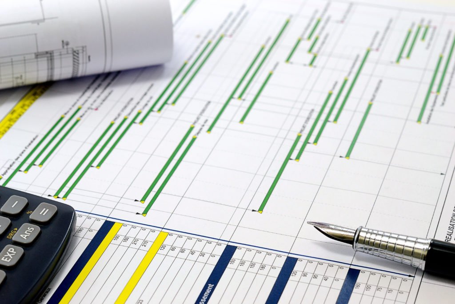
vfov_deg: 18.2
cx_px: 228
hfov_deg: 27.0
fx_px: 948
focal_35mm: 75
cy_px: 152
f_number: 9
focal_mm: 50
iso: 100
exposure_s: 1/8
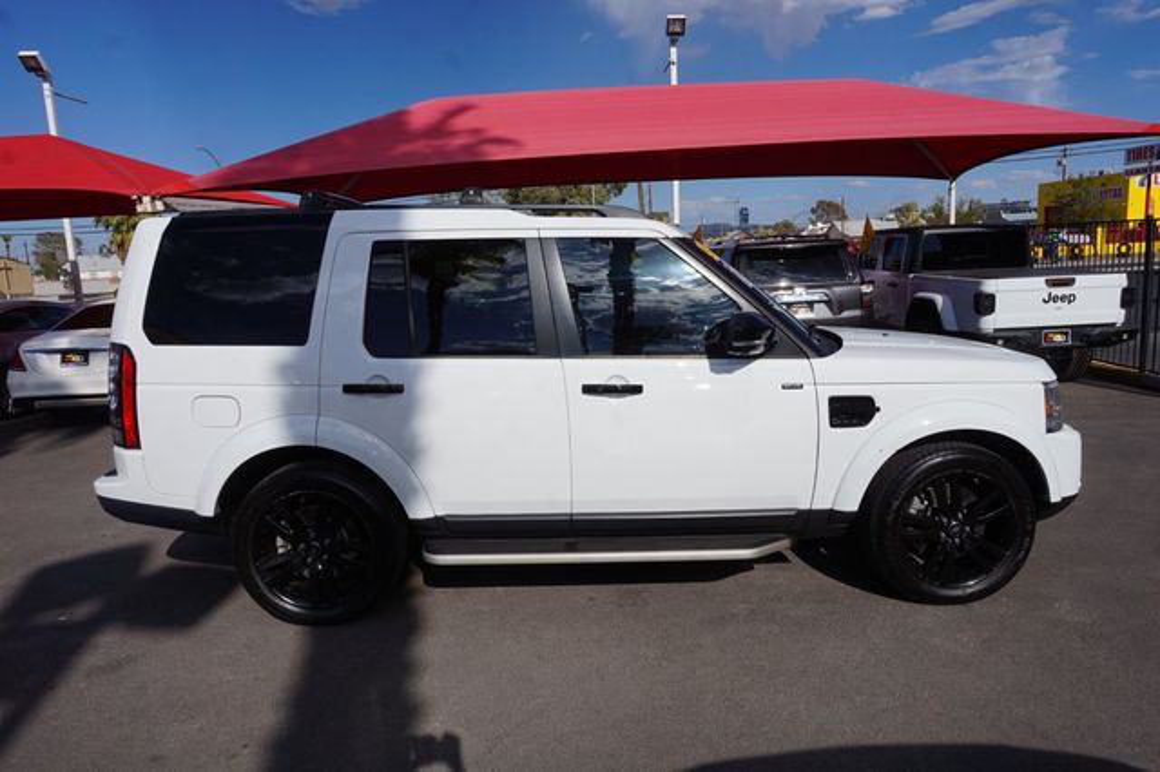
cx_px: 580
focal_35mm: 24
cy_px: 386
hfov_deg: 73.8
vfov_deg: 53.1
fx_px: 773
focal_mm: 16
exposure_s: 1/250
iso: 100
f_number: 14
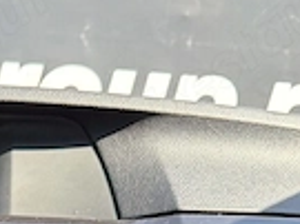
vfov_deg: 12.7
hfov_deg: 17.0
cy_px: 388
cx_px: -122
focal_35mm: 107
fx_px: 926
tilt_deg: -9.1
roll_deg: -0.5
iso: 320
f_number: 1.78
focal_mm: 6.76
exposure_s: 1/1106
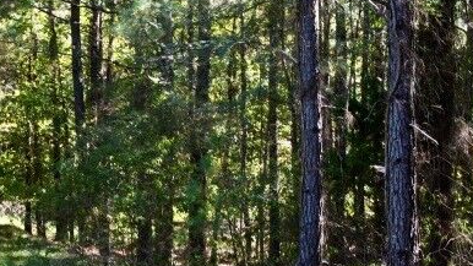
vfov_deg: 16.1
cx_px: -43
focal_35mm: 75
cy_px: 108
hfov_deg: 26.1
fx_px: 941
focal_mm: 18
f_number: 6.3
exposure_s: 1/320
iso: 1000
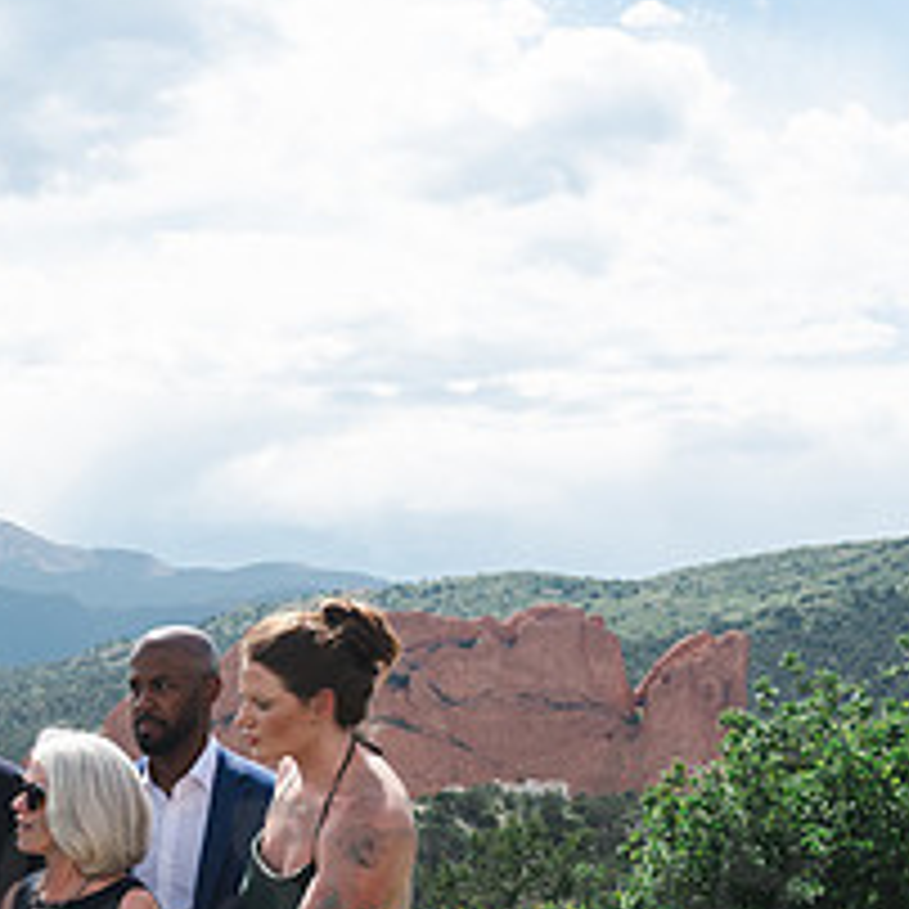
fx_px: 2614
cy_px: 832
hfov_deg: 18.3
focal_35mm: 88
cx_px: -306
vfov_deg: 19.3
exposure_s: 1/400
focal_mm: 36
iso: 125
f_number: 7.1
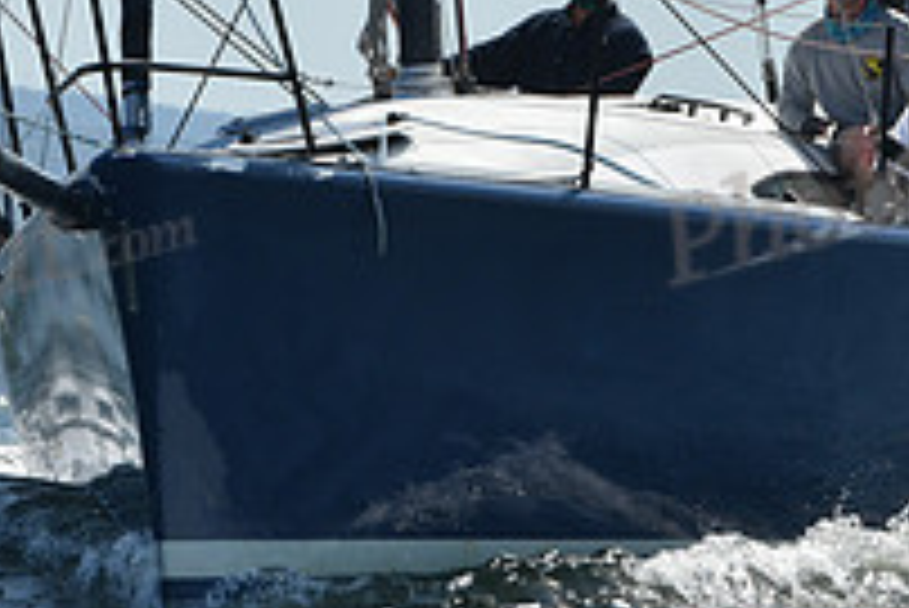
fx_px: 14175
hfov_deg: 3.7
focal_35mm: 561
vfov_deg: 2.5
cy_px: -2
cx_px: 432
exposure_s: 1/1250
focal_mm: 195
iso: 250
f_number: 9
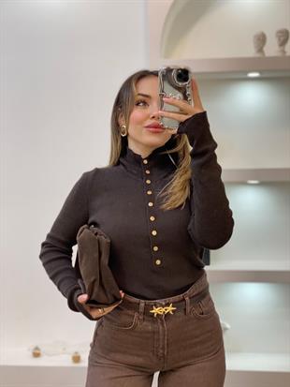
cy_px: 194
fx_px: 581
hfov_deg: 28.0
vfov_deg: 36.8
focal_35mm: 52
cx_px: 145
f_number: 2
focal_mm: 6
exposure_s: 1/100
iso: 100
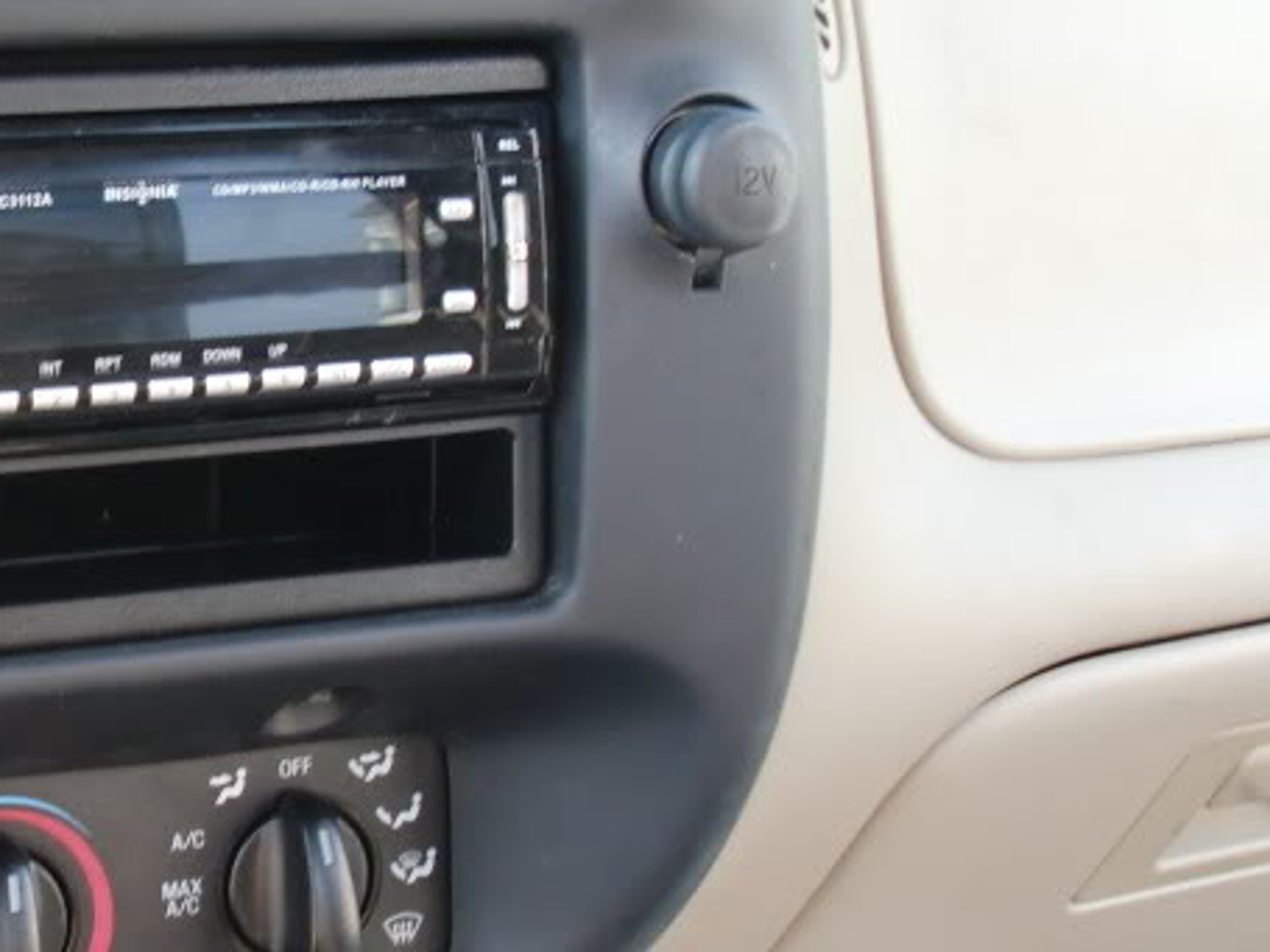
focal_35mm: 81
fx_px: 2971
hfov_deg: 23.4
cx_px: 73
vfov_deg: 18.2
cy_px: 396
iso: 160
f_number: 2.8
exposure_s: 1/60
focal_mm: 6.3
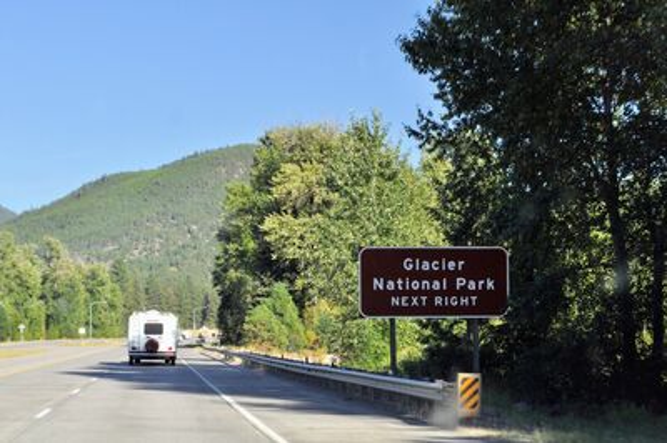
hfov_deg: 24.6
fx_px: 1527
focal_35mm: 82
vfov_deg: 16.5
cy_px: 222
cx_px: 334
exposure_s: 1/125
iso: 360
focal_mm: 55
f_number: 9
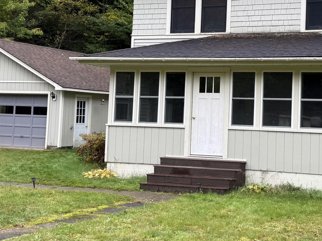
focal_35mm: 63
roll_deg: -1.4
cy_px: 86
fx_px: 586
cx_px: 264
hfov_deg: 29.9
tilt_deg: +4.3
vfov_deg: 23.2
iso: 80
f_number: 1.78
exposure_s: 1/301
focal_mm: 6.76
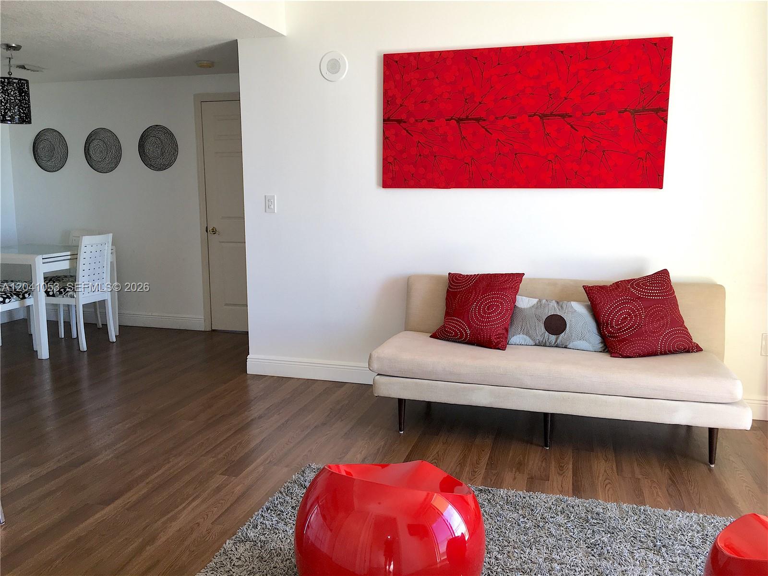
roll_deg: -0.2
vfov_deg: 48.2
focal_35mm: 29
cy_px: 288
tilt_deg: -7.8
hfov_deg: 61.7
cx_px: 384
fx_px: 643
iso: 32
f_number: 2.2
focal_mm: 4.15
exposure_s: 1/60
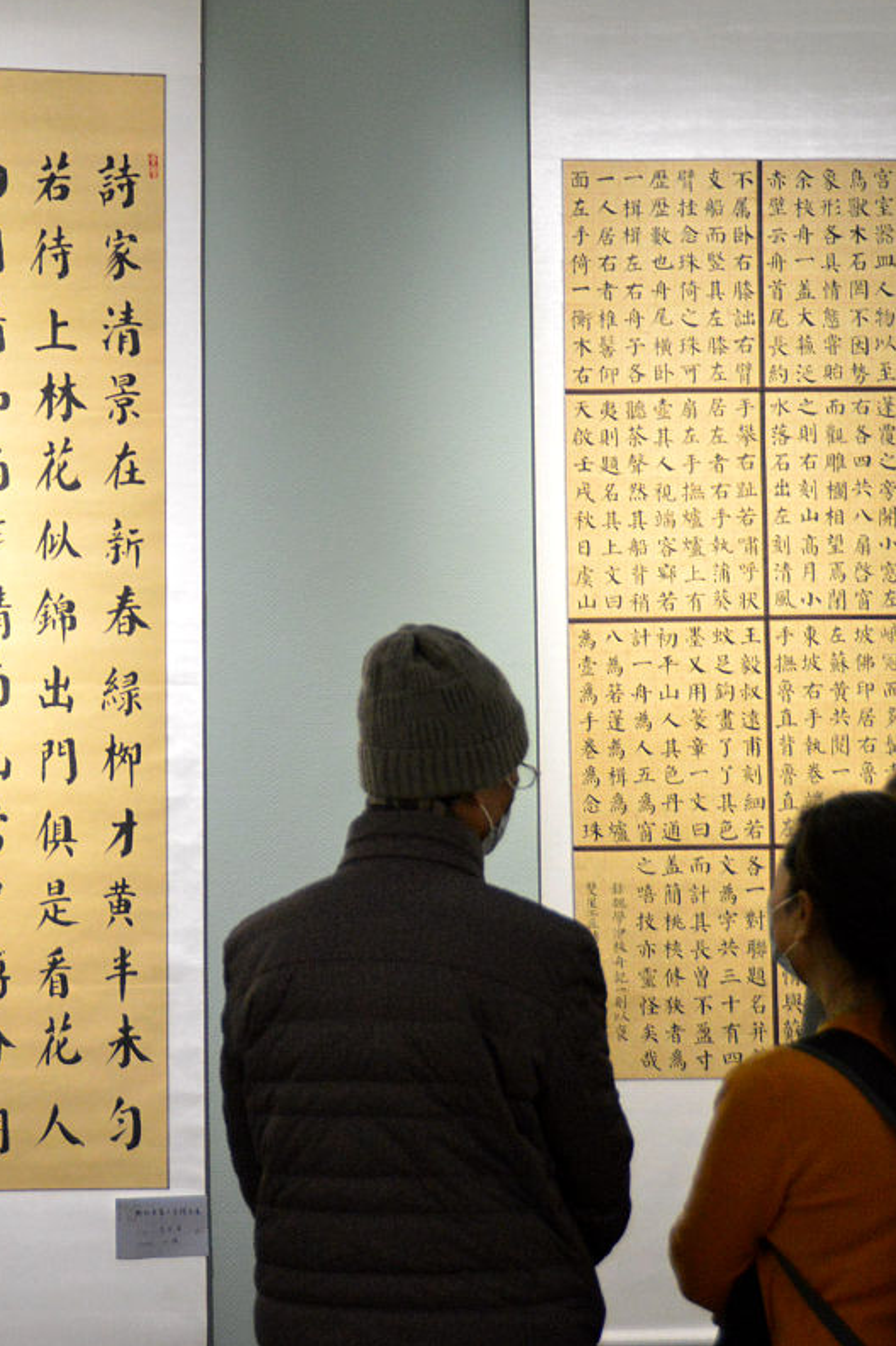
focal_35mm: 118
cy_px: 670
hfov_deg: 11.6
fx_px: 4409
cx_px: 170
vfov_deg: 17.4
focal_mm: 52
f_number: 5.6
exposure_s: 1/125
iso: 1600
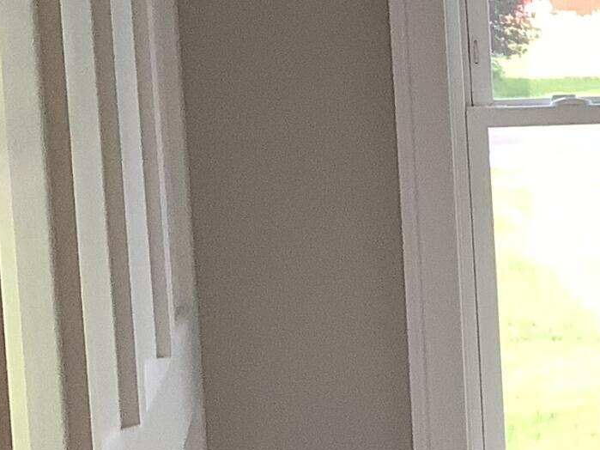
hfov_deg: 13.4
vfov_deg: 11.1
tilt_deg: -6.5
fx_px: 2305
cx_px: 1068
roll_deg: +0.6
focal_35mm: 133
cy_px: 238
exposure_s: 1/100
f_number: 2.4
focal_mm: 3.3
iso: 64
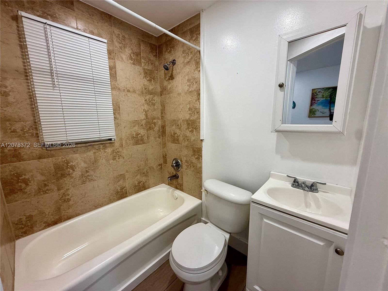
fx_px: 157
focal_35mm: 14
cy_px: 146
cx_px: 194
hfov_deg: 102.1
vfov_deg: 85.7
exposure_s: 1/120
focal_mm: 2.22
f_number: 2.2
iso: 125
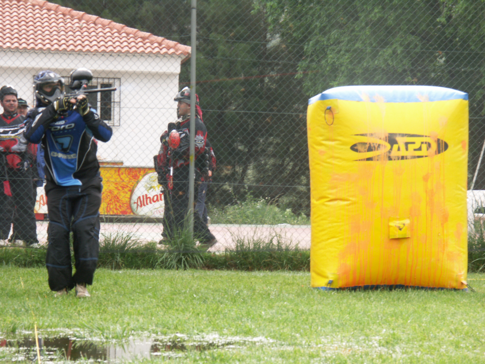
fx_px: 2312
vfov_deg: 9.0
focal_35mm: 165
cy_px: 182
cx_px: 242
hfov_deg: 12.0
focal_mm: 42.18
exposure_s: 1/50
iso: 64
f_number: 7.1
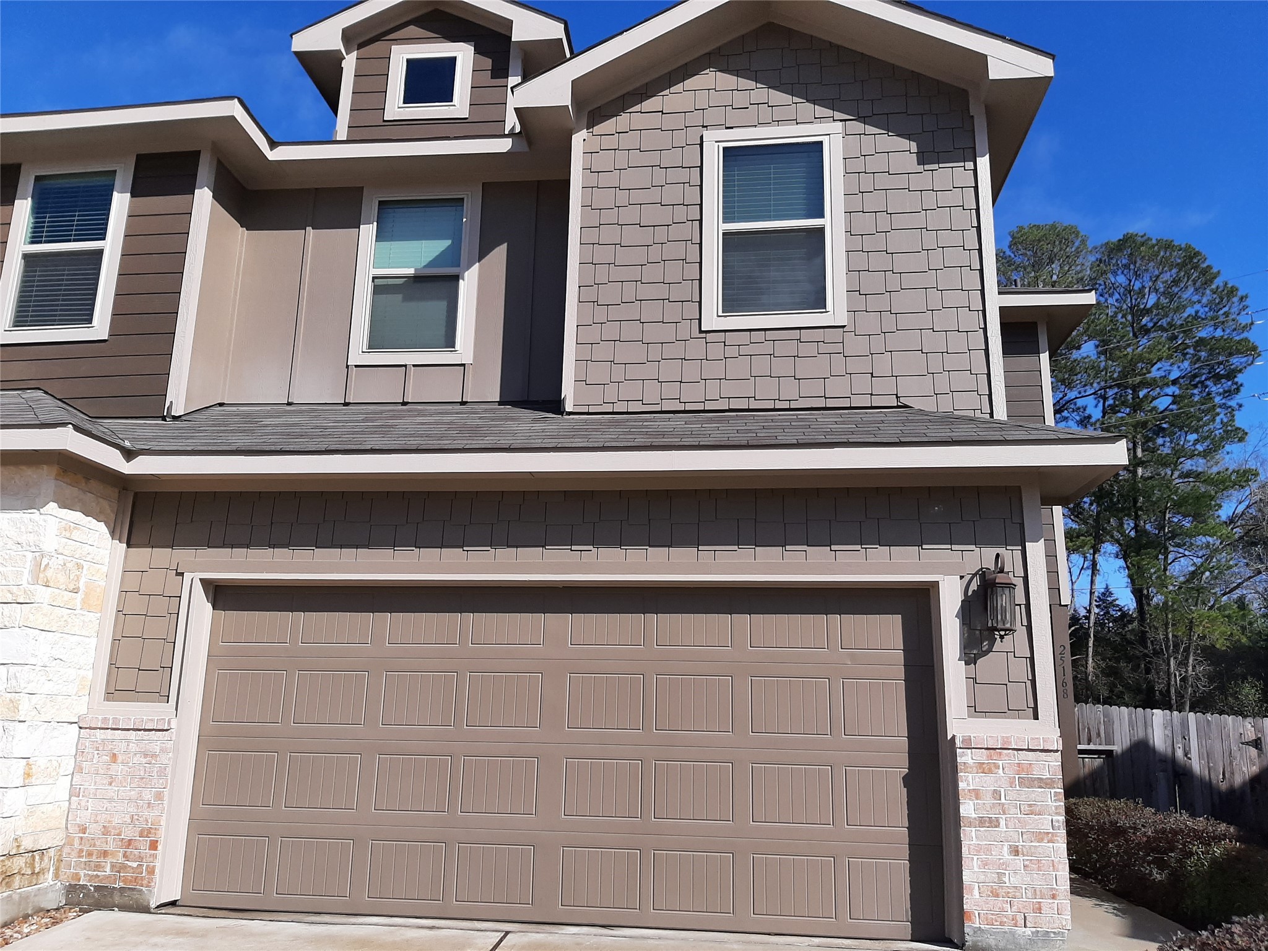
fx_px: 952
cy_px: 476
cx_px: 634
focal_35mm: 26
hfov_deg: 67.3
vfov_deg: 53.1
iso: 40
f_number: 1.7
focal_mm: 3.93
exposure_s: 1/4274
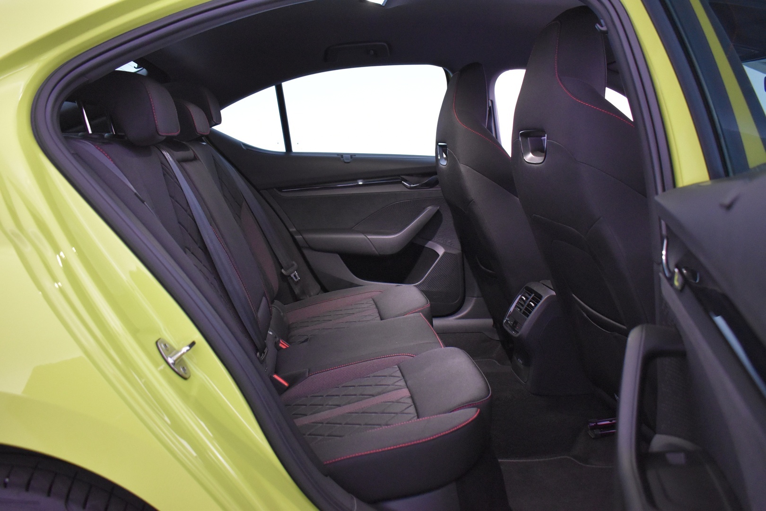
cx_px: 383
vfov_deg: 43.6
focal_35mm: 30
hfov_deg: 61.9
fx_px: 638
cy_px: 256
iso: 3200
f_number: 3.5
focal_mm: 20
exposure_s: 1/20
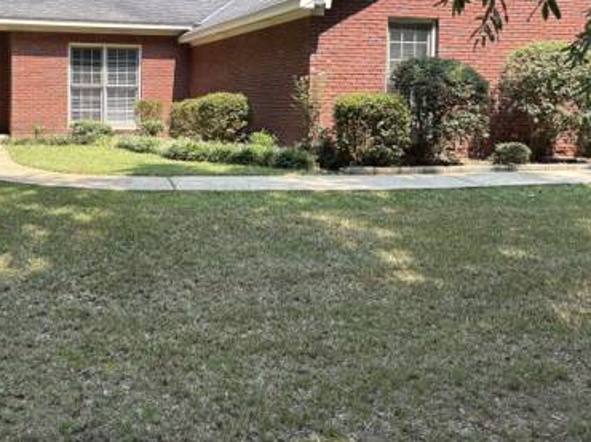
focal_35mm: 45
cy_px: 139
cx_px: 133
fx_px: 768
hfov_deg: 40.6
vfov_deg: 31.8
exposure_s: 1/1016
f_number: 1.6
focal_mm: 5.96
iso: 50
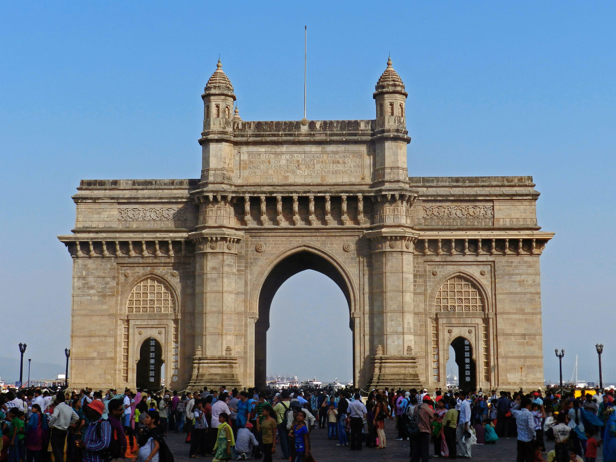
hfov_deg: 36.2
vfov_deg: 27.5
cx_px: 308
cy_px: 231
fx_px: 943
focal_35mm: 53
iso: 160
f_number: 4.4
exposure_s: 1/800
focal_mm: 9.4
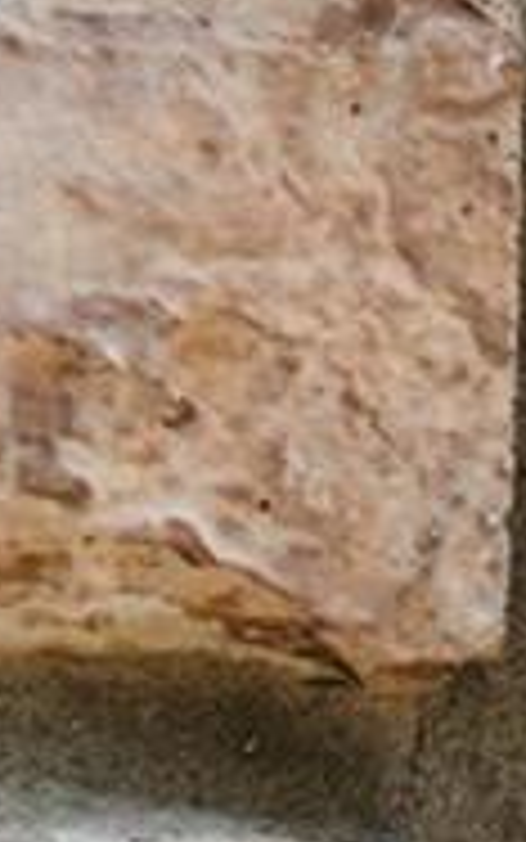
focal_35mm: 300
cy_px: 738
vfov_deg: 7.0
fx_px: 6884
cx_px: 1726
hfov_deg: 4.2
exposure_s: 1/4000
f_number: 1.6
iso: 100
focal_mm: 23
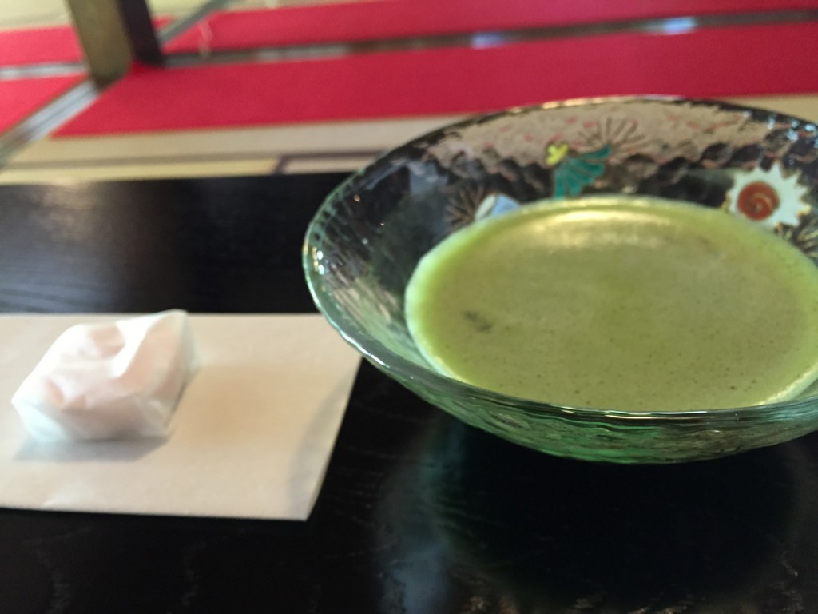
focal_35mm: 29
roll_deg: +6.7
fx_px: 685
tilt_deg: -33.5
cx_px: 409
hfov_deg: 61.7
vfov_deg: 48.2
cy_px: 307
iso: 250
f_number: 2.2
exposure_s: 1/24
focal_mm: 4.15
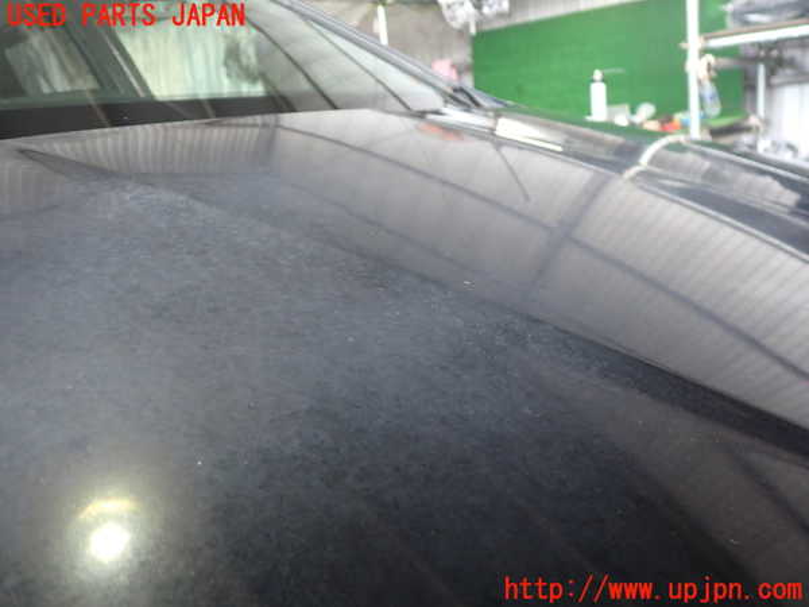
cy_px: 304
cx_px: 404
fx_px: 701
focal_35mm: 30
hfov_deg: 60.0
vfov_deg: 46.8
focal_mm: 5.4
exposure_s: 1/80
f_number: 2.3
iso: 200
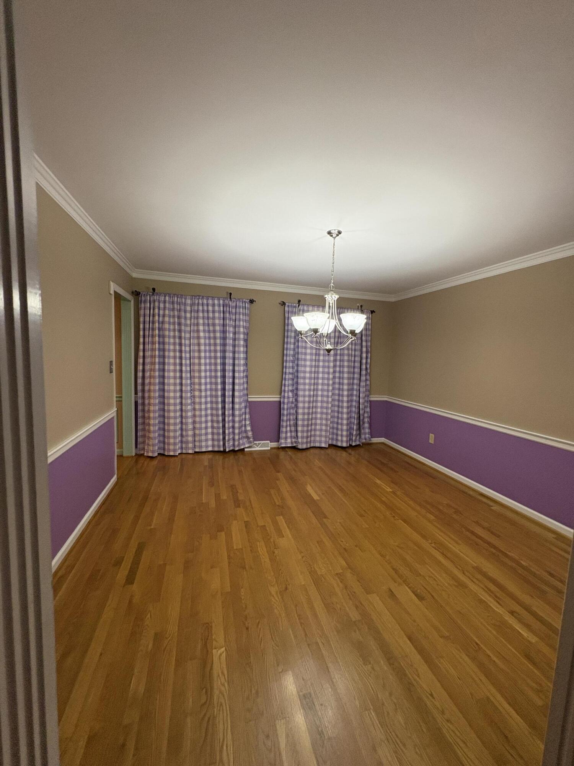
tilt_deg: -3.4
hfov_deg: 85.7
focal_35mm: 14
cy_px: 383
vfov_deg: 102.1
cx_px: 287
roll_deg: -1.5
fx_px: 310
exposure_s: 1/120
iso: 320
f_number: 2.2
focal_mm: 2.22
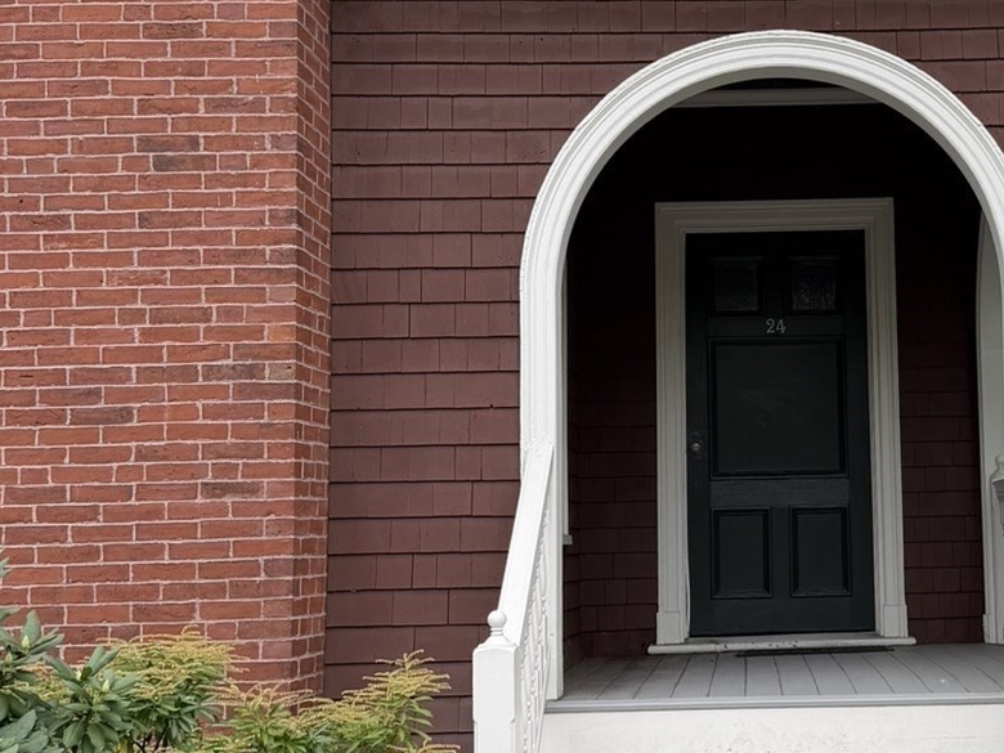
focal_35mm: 63
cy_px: 348
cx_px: 801
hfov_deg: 30.0
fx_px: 1827
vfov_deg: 23.3
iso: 80
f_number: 1.78
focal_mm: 6.76
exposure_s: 1/796
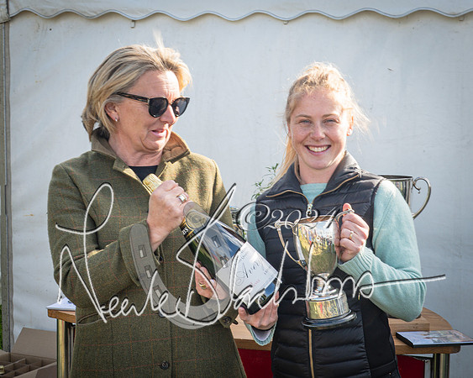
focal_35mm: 67
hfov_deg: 28.3
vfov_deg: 22.8
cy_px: 188
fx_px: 936
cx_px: 290
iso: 200
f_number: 9
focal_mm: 34
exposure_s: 1/60
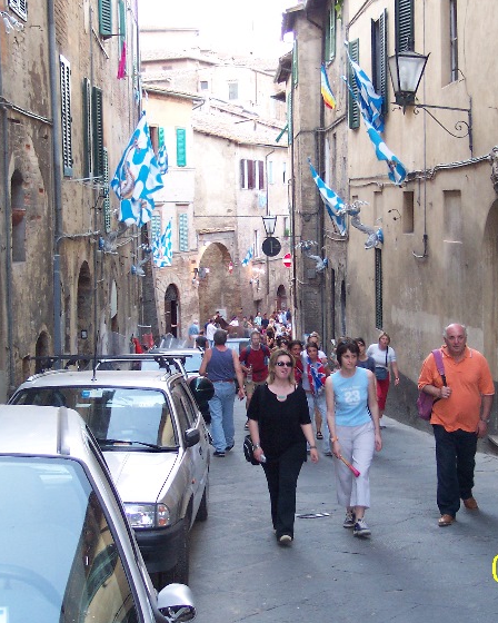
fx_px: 976
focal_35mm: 53
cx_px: 263
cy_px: 318
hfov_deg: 28.6
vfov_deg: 35.4
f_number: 2.8
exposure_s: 1/30
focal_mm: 8
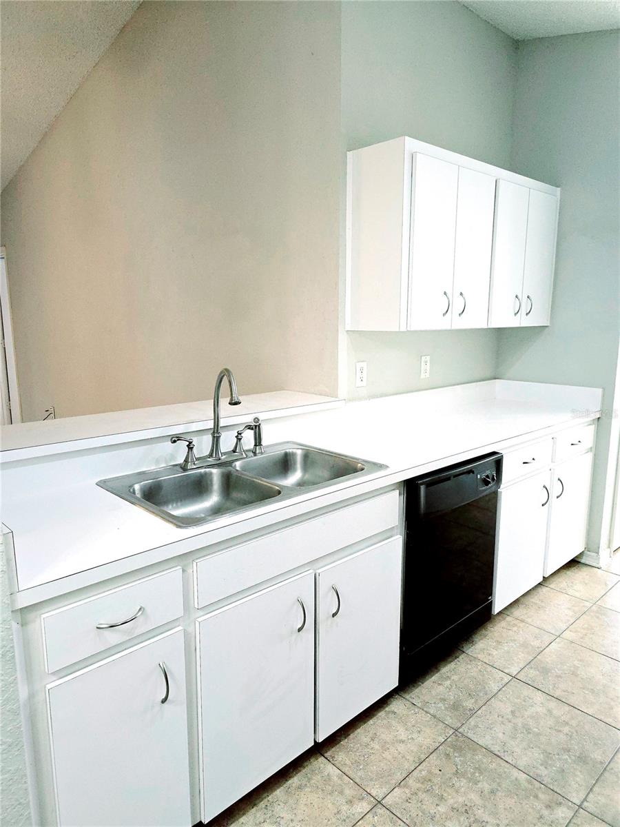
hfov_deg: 58.9
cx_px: 310
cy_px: 414
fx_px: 549
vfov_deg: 73.9
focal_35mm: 23
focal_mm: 6.3
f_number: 1.7
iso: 320
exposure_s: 1/120
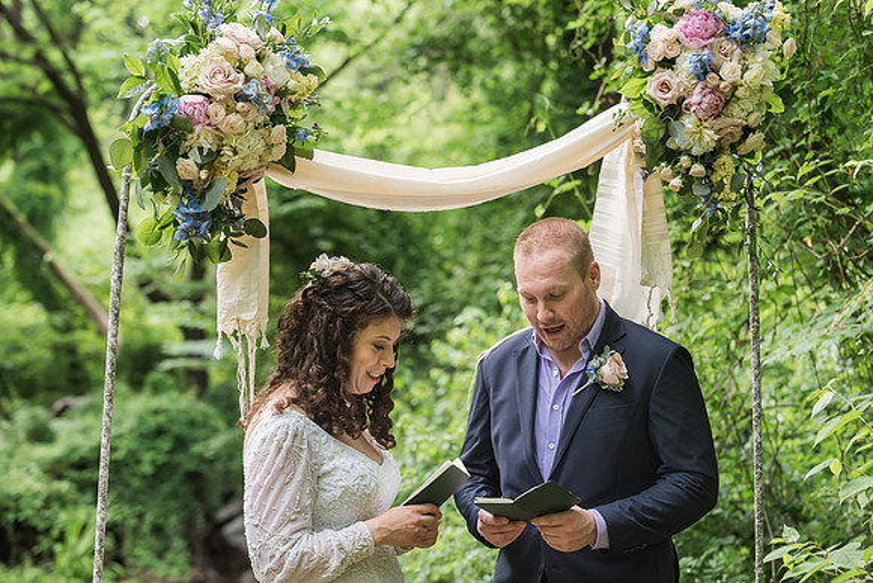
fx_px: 1769
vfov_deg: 18.7
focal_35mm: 73
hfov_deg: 27.7
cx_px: 437
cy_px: 282
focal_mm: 70
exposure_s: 1/320
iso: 500
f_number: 3.5
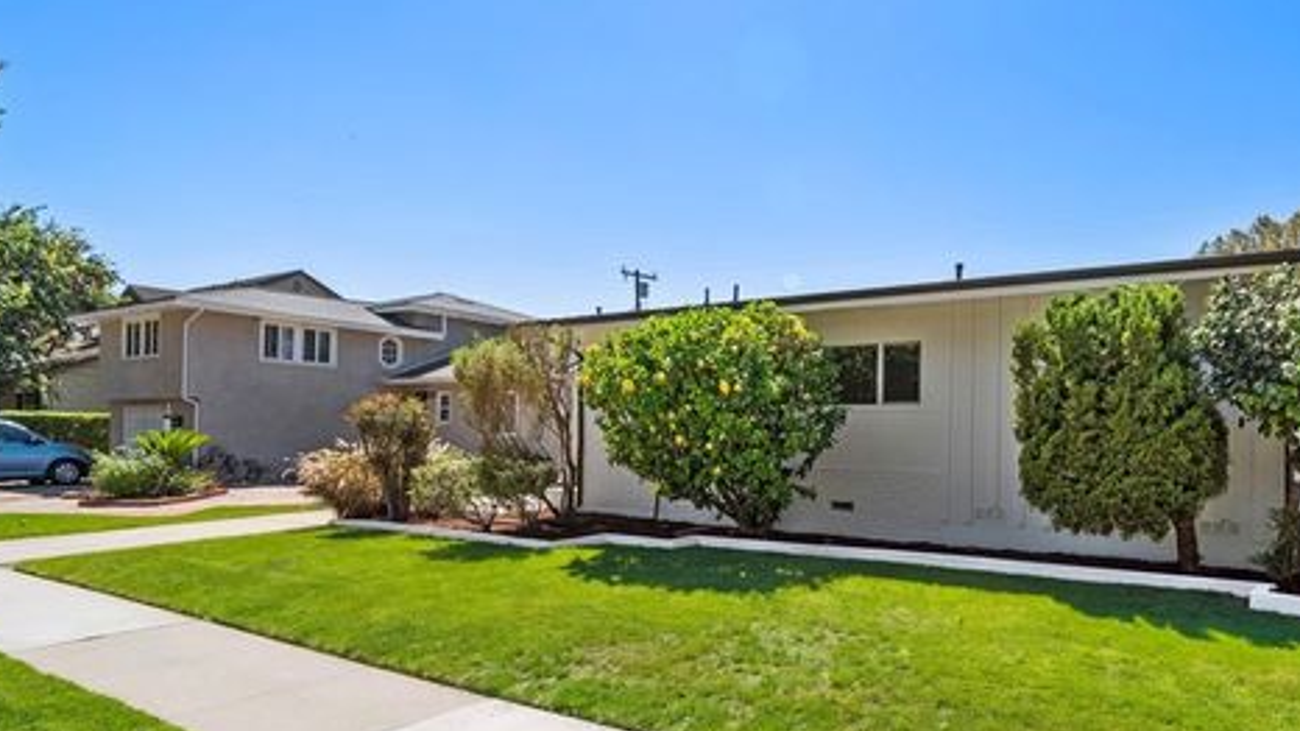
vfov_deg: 49.1
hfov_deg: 77.4
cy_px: 445
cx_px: 806
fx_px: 793
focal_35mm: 23
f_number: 8
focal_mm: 16
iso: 500
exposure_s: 1/1250
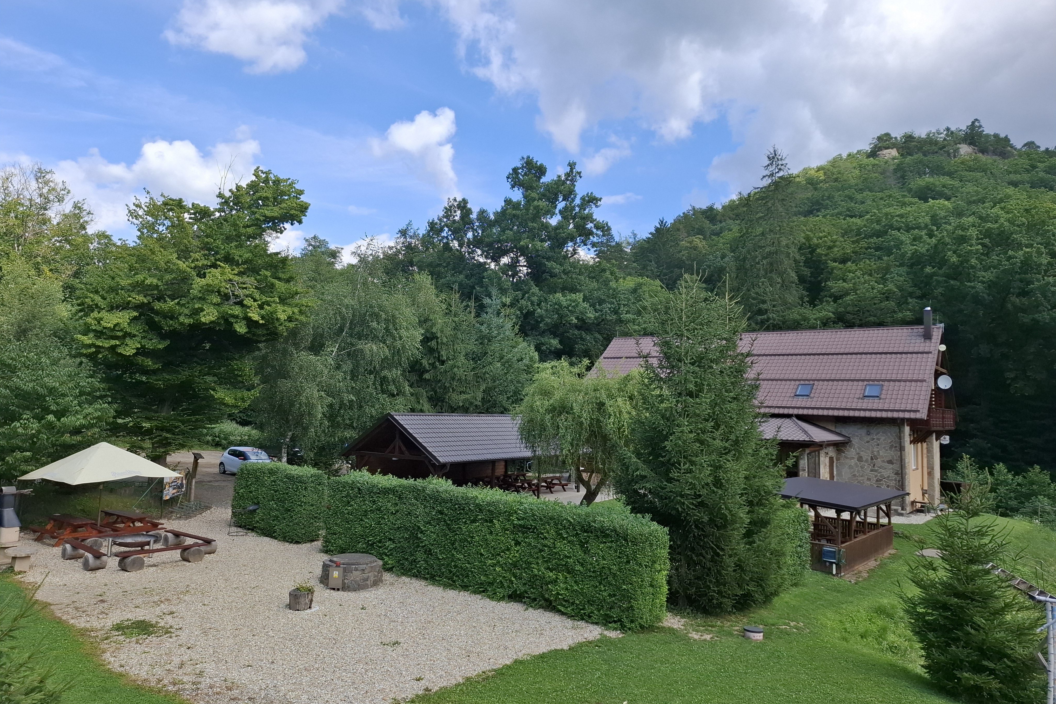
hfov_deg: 73.7
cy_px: 341
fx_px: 704
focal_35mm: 24
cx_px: 528
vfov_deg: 53.1
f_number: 1.8
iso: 50
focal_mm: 5.54
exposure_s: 1/1745
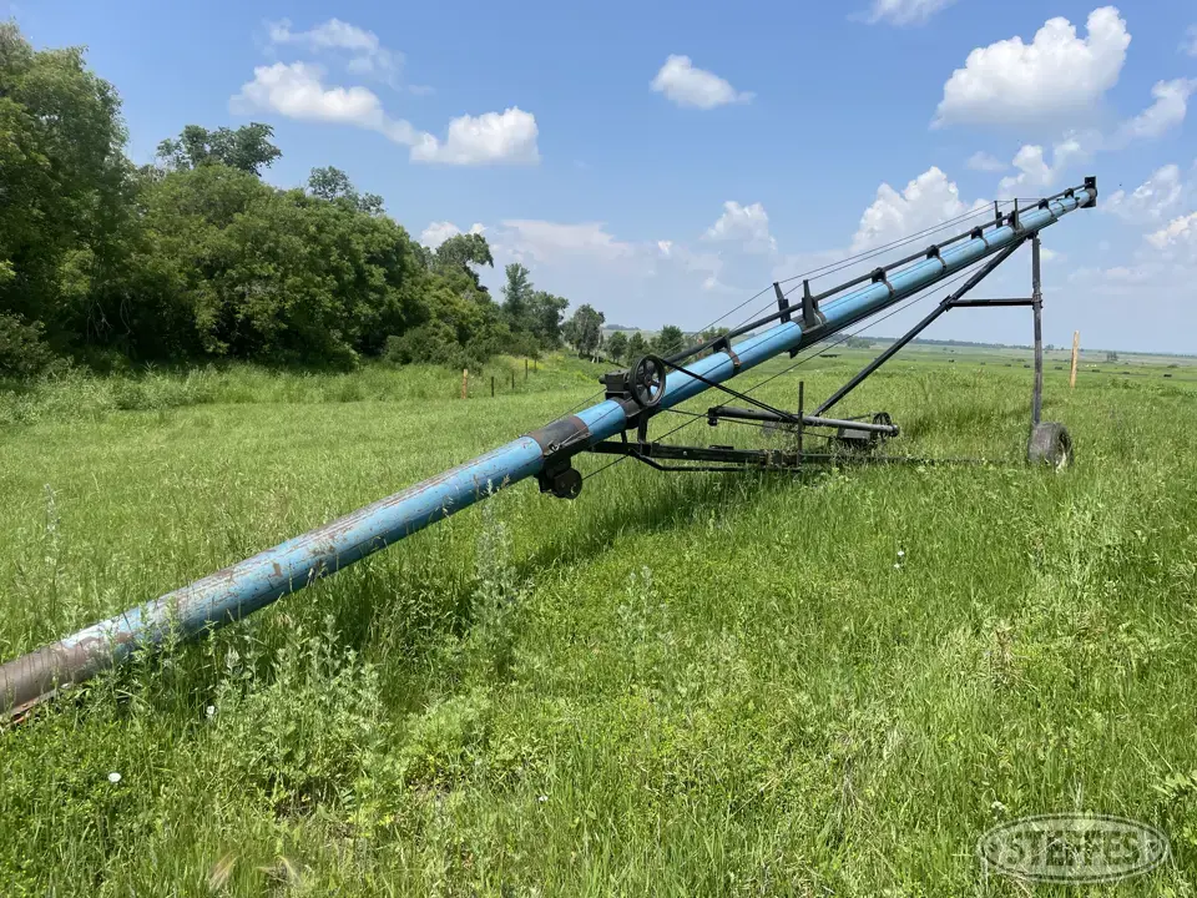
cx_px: 598
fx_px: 899
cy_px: 449
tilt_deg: -8.2
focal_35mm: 26
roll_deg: -2.7
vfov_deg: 53.1
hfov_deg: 67.3
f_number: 1.6
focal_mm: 4.2
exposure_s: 1/3300
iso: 32
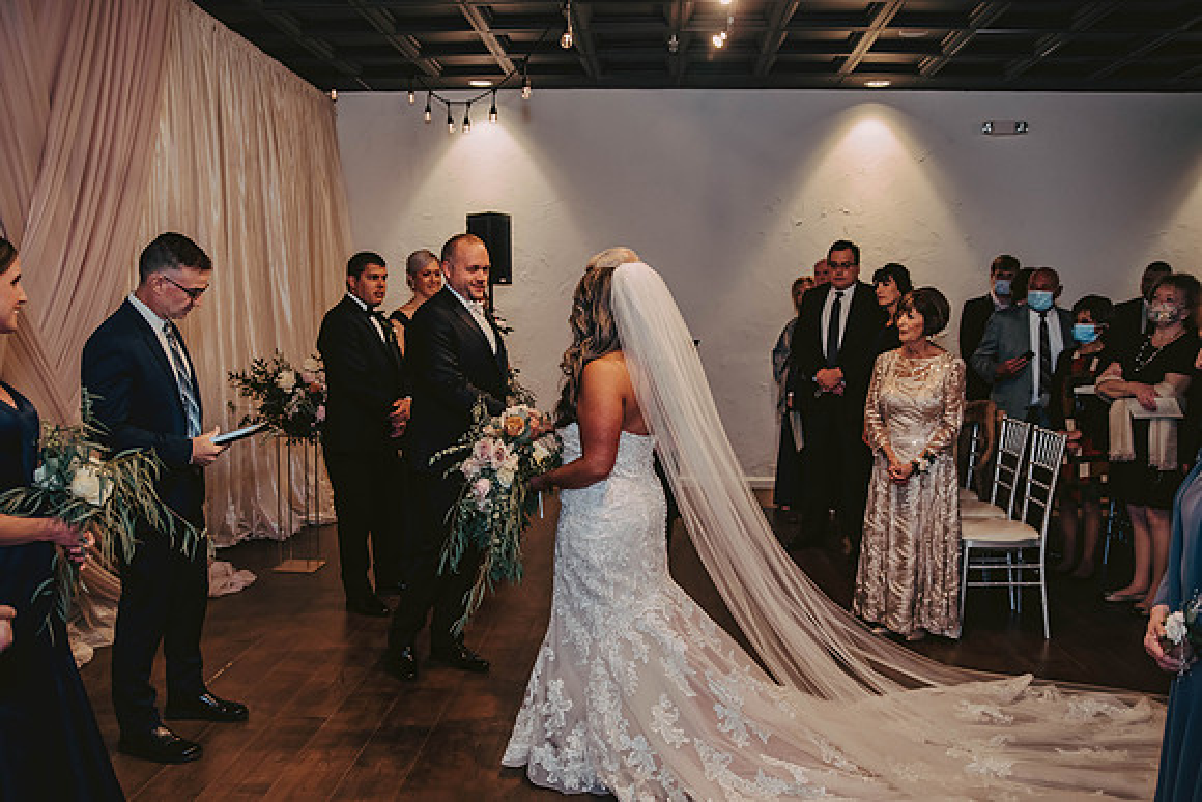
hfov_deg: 63.2
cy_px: 401
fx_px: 978
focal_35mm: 29
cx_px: 600
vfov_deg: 44.6
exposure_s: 1/80
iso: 1250
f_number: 3.2
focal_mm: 28
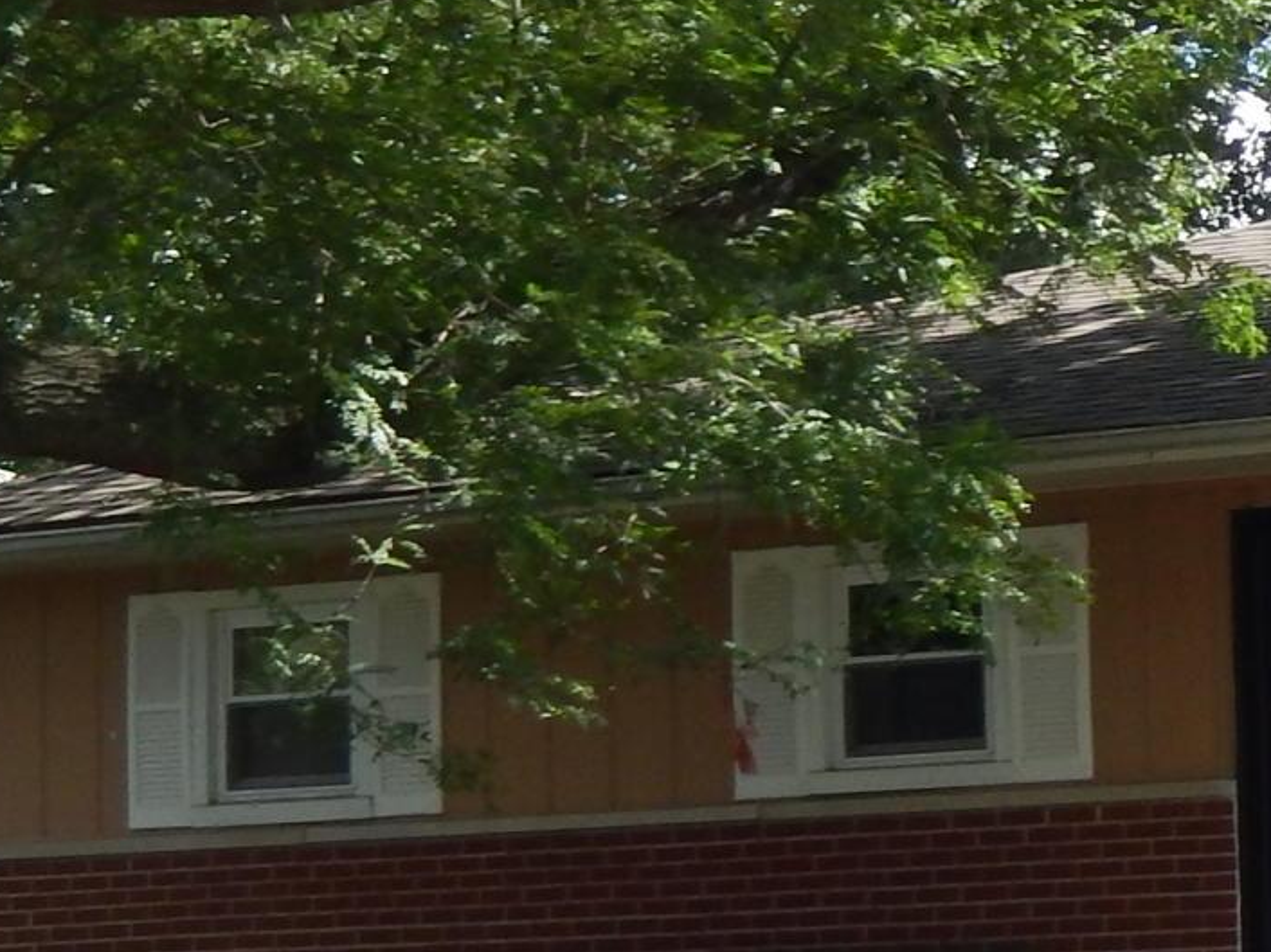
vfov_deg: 10.9
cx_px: 2042
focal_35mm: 136
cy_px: 504
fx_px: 4992
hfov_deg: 13.5
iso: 125
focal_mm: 5.7
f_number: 3.8
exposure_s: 1/400
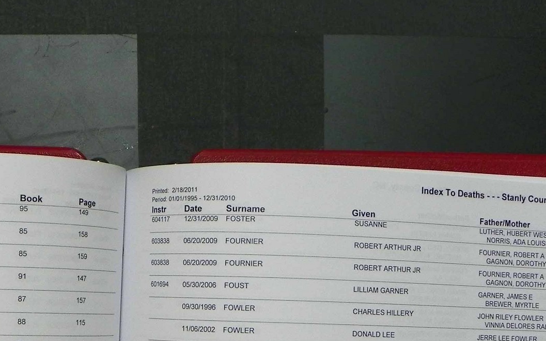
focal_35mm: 73
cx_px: 141
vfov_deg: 17.6
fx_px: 1086
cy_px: 310
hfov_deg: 27.8
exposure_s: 1/30
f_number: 2.8
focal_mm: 4.6
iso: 100
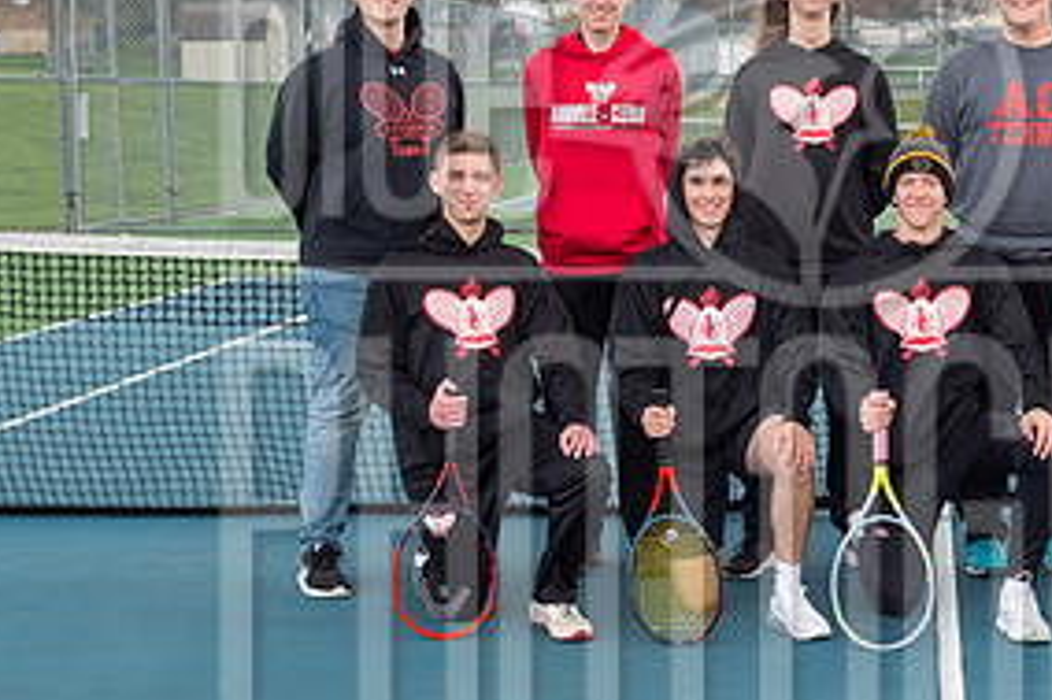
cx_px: 920
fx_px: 2687
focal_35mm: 92
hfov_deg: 21.7
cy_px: 474
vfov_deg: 14.8
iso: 100
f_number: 6.3
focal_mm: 38
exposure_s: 1/160
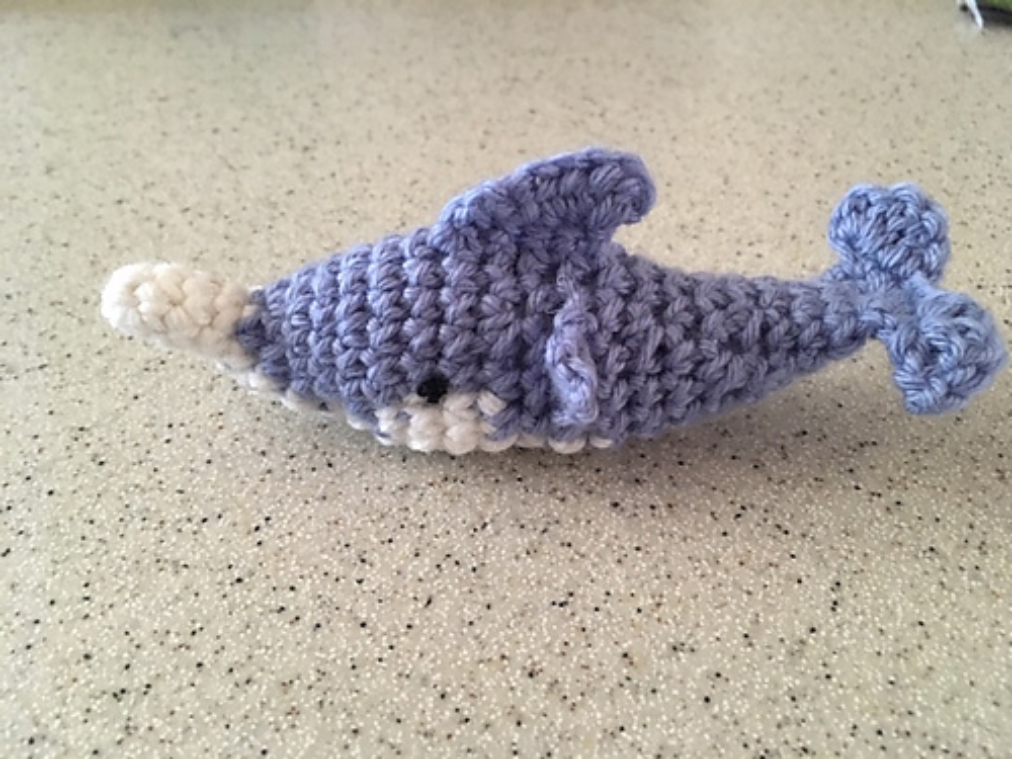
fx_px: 848
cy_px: 380
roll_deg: -3.1
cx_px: 506
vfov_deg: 48.2
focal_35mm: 29
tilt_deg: -44.8
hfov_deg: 61.7
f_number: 2.2
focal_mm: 4.15
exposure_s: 1/15
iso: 200
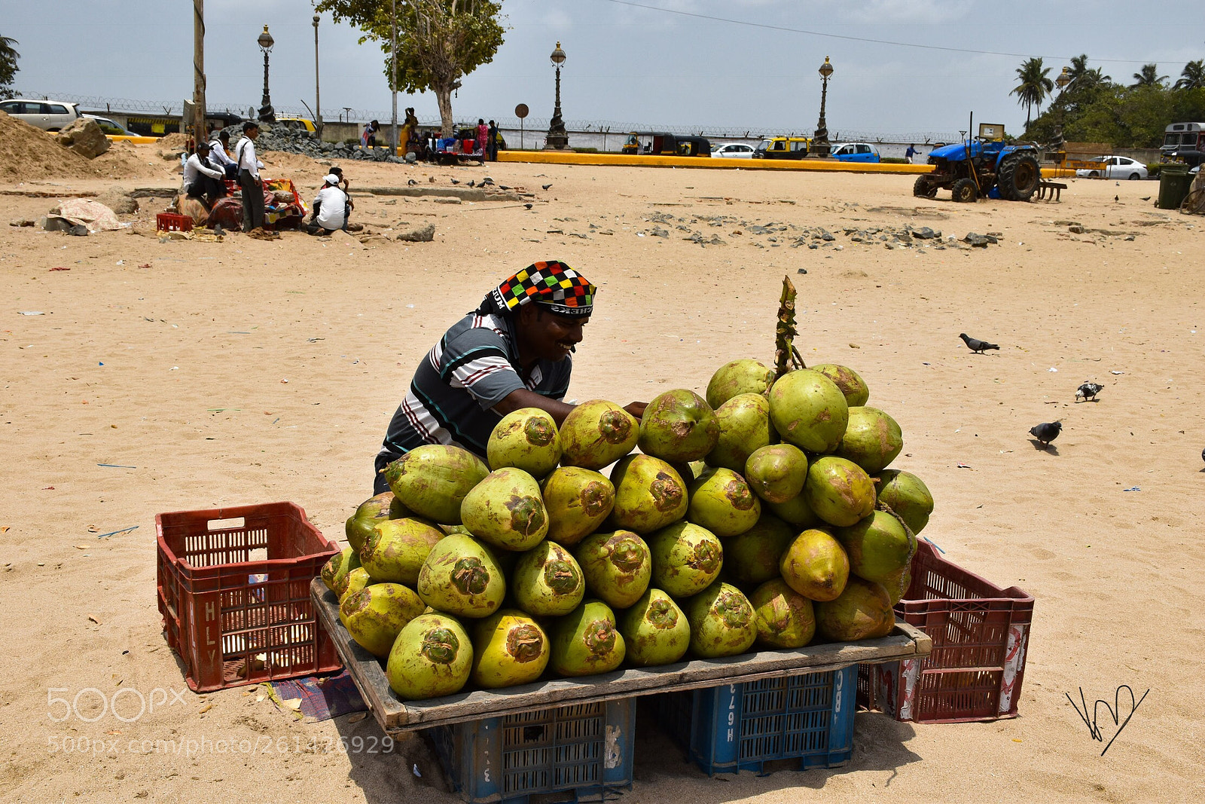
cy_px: 402
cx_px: 602
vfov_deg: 33.0
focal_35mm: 40
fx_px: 1356
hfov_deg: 47.9
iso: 200
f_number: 18
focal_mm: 27
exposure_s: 1/320
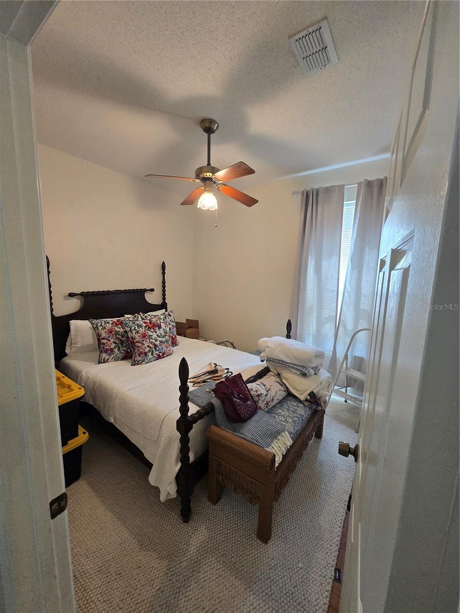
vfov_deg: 106.2
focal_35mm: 13
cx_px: 230
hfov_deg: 89.9
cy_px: 306
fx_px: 230
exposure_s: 1/60
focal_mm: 1.7
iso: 200
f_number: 2.2
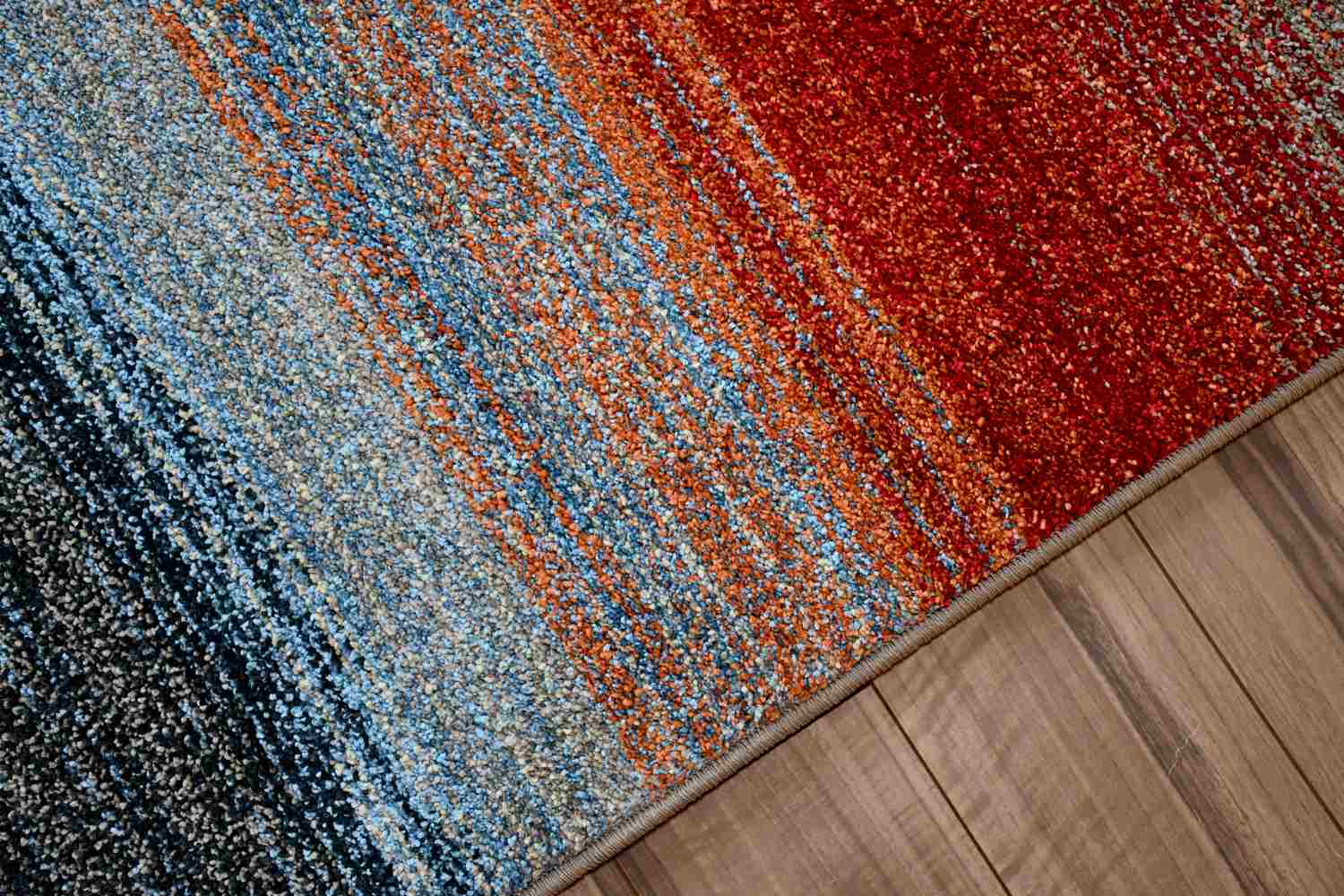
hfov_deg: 43.6
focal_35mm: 45
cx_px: 672
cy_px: 448
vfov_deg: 29.9
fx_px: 1680
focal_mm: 30
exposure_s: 1/125
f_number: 4
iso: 1400
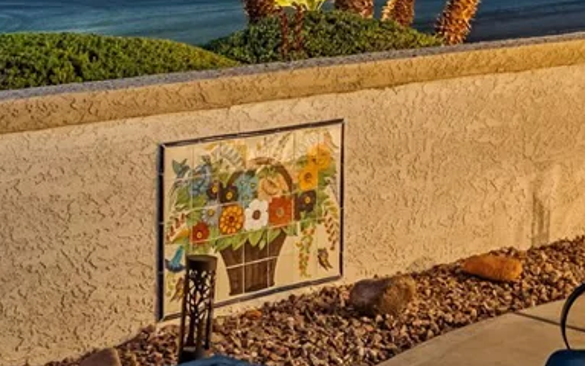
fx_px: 1564
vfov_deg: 12.9
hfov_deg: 20.9
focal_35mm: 98
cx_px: 495
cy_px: -108
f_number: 5.6
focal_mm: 24
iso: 400
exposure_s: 1/8
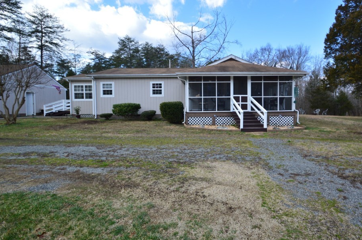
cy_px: 110
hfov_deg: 92.9
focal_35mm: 17
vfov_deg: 70.1
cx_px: 203
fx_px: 171
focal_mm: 10
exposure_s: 1/320
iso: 400
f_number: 10
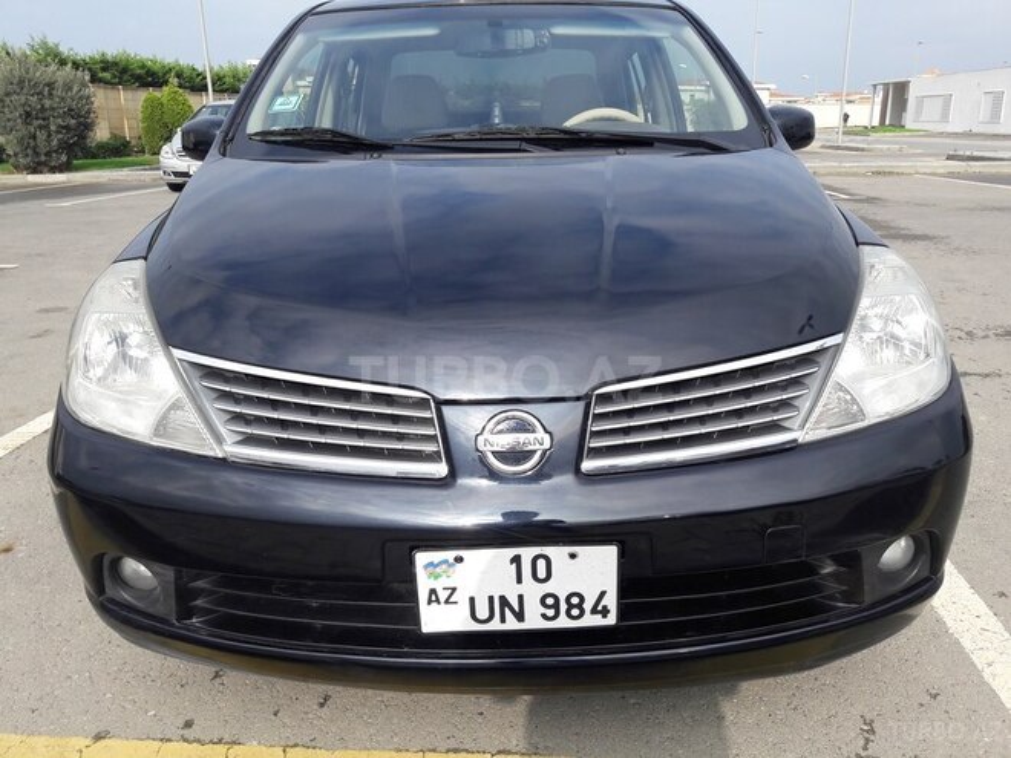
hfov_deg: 63.4
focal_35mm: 28
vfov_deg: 49.7
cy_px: 379
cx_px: 506
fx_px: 818
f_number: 1.9
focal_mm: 3.7
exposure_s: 1/935
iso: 40
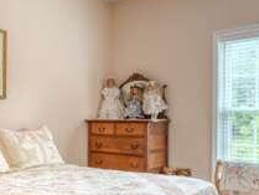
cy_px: 125
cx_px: 94
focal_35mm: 46
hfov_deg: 40.9
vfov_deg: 31.4
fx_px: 344
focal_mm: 10
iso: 100
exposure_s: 1/2
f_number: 7.1
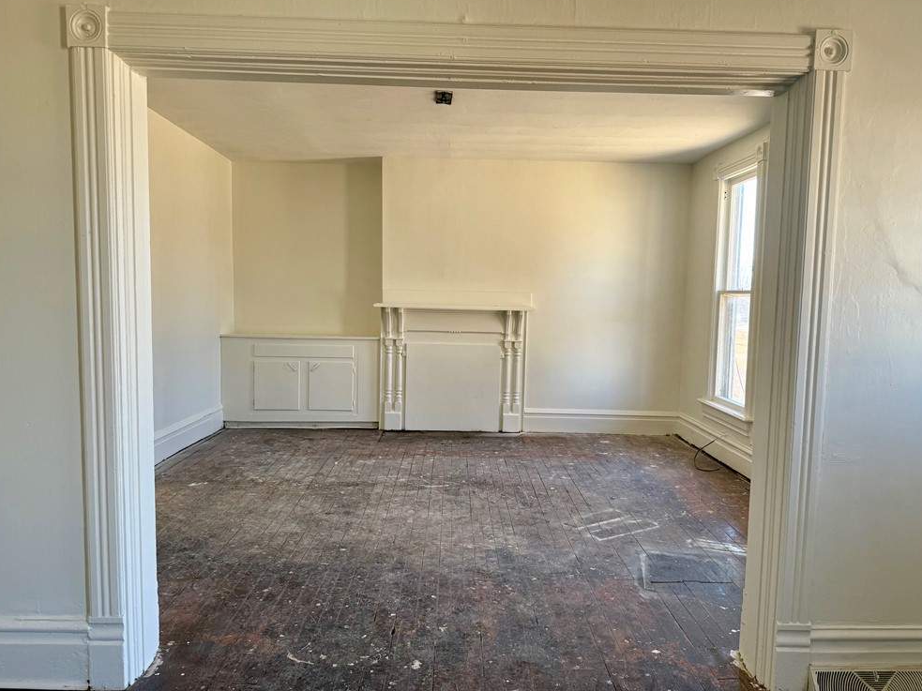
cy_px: 346
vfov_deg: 54.9
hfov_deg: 69.4
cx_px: 470
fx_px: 666
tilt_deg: -5.0
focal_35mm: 25
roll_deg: -1.4
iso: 100
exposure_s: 1/121
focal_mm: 6.76
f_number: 1.78
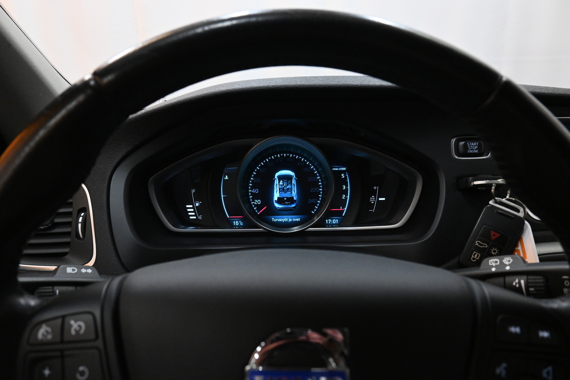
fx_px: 380
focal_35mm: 24
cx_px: 285
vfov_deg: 53.1
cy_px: 190
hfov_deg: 73.7
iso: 4000
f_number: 5
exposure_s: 1/160
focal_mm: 16
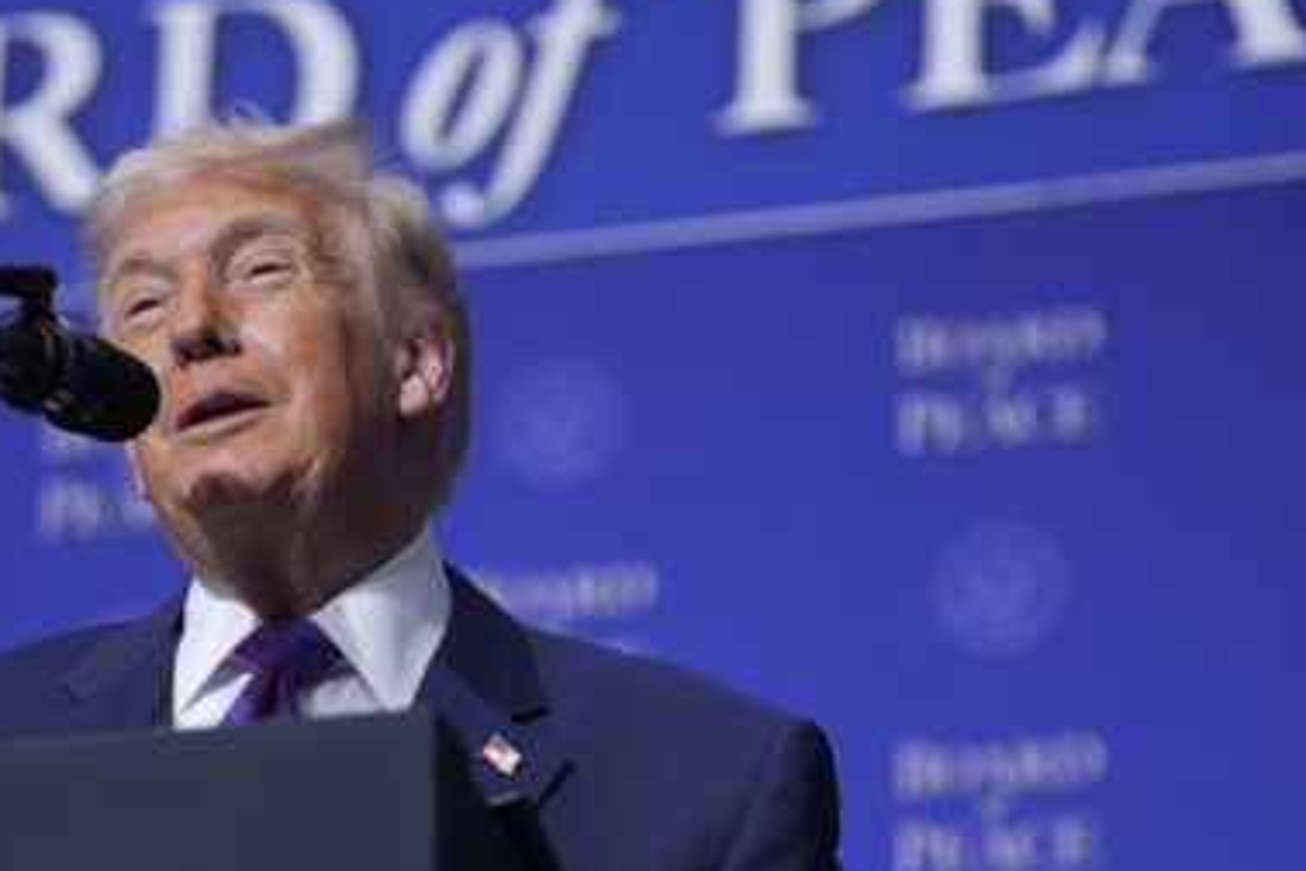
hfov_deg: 10.8
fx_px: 6929
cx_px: 539
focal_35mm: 191
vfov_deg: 7.2
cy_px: 615
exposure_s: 1/500
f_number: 2.8
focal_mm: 94
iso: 1000
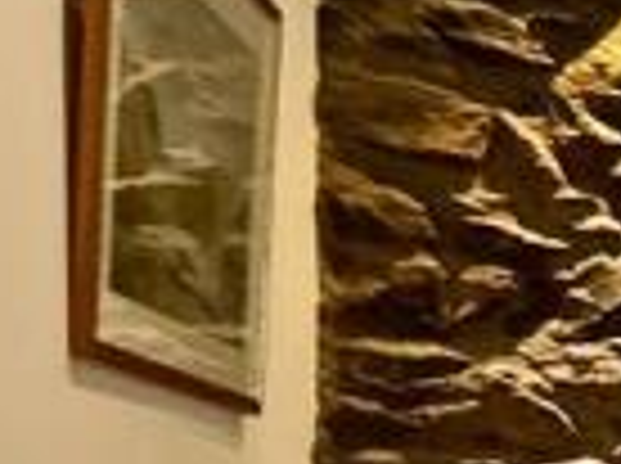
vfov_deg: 13.5
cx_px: 2102
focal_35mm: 104
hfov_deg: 10.0
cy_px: 658
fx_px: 1862
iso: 500
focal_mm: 2.22
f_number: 2.2
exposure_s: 1/60
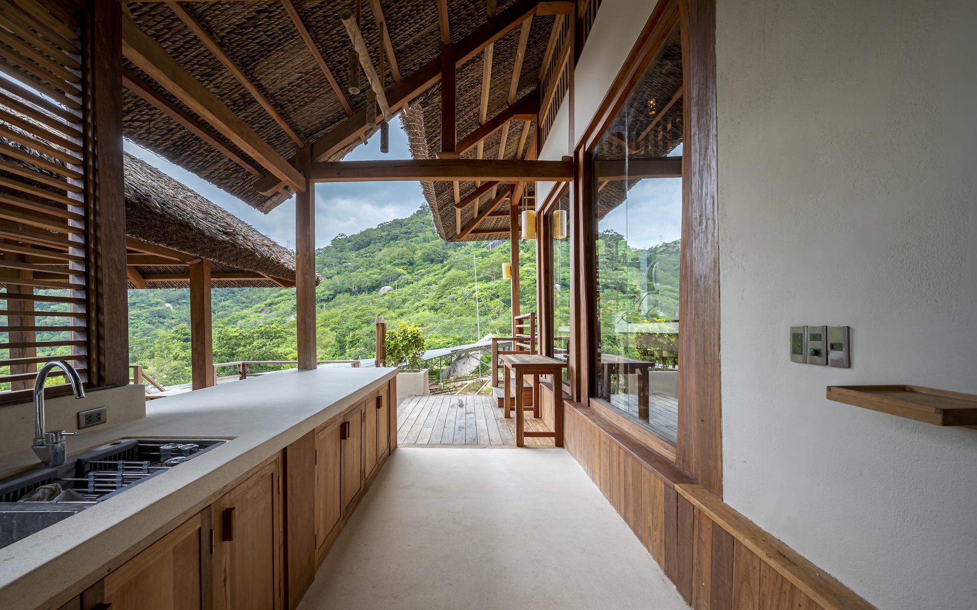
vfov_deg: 74.6
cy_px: 334
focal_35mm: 15
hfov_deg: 101.4
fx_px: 399
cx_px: 464
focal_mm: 14
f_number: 9
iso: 100
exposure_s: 1/10
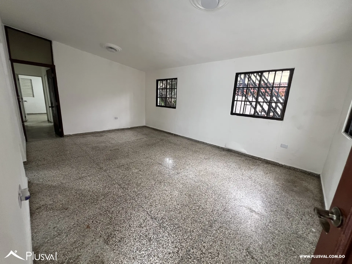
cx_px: 176
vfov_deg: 89.9
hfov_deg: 106.2
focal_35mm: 13
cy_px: 132
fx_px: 132
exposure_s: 1/99
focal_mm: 1.57
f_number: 1.8
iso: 160
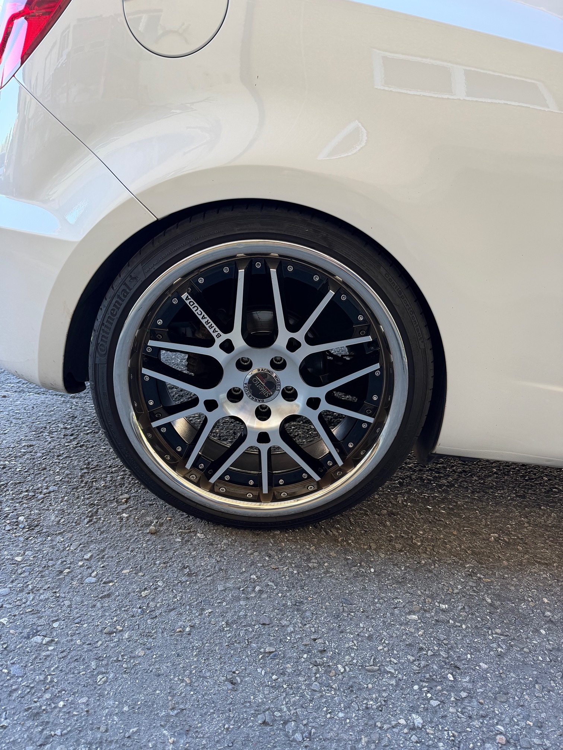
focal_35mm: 24
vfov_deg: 71.6
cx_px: 282
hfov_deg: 56.8
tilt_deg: -18.4
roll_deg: -6.7
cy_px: 375
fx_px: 520
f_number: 1.78
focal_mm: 6.76
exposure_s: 1/121
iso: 80
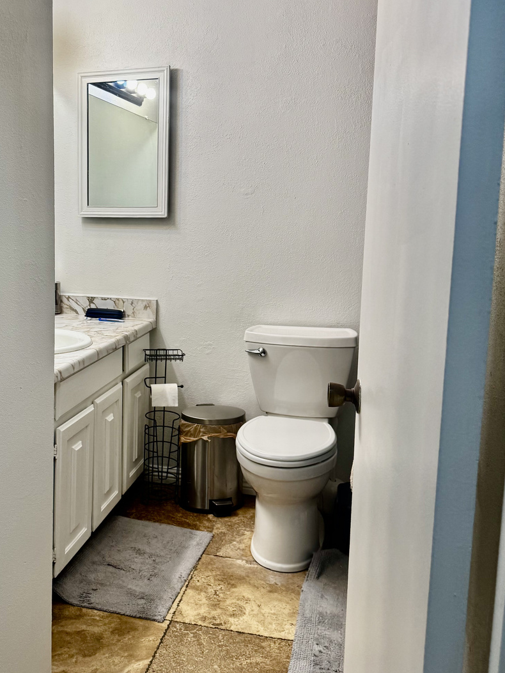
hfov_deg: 39.8
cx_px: 139
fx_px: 681
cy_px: 304
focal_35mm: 35
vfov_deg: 52.5
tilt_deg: -6.0
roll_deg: -0.6
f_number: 1.78
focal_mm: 6.76
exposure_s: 1/120
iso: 80
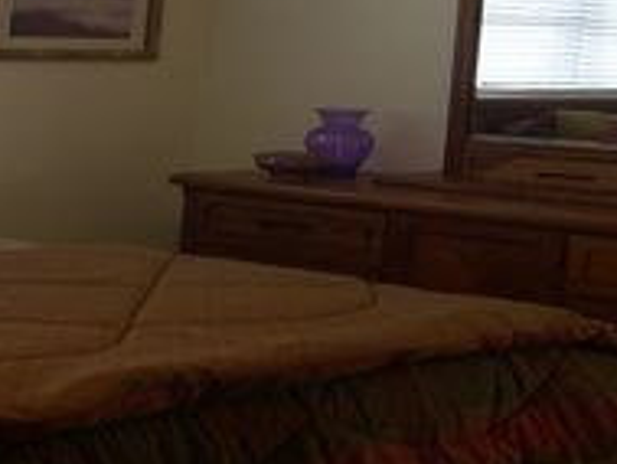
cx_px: 173
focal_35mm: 74
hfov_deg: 26.1
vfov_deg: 19.7
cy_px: 85
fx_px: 1320
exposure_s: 1/41.1
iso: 100
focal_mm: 8
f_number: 2.8
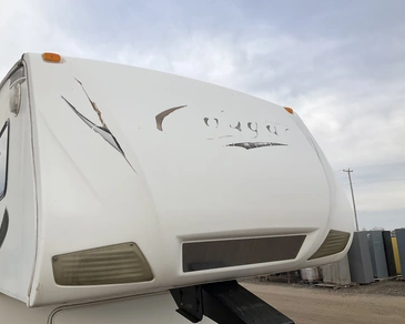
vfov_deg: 47.1
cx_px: 196
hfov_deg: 57.2
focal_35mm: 31
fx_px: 372
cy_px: 164
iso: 25
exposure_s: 1/1342
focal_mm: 3
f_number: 1.8
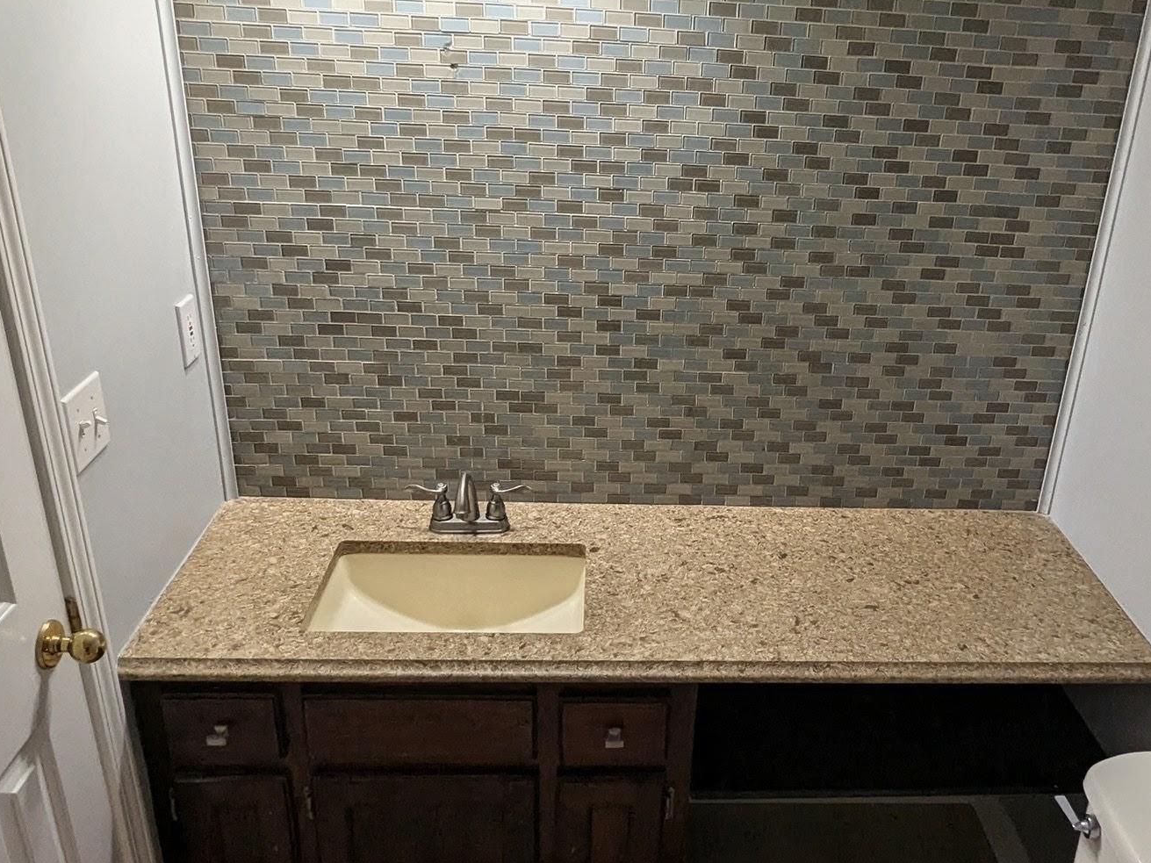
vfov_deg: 52.9
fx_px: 831
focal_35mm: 25
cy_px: 625
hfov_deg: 69.2
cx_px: 637
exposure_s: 1/120
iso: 79
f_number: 2.2
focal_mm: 2.35
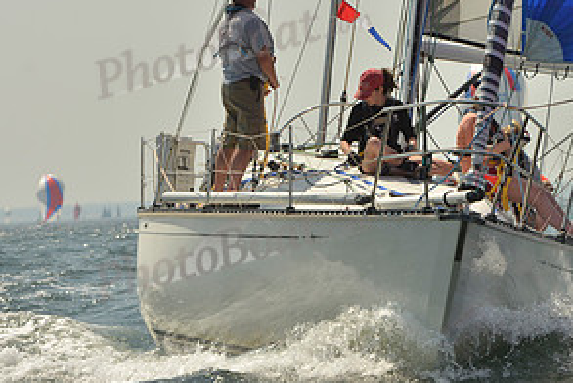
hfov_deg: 7.2
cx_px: 473
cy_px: 122
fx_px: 4573
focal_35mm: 287
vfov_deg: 4.8
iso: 200
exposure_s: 1/1250
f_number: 9
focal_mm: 145
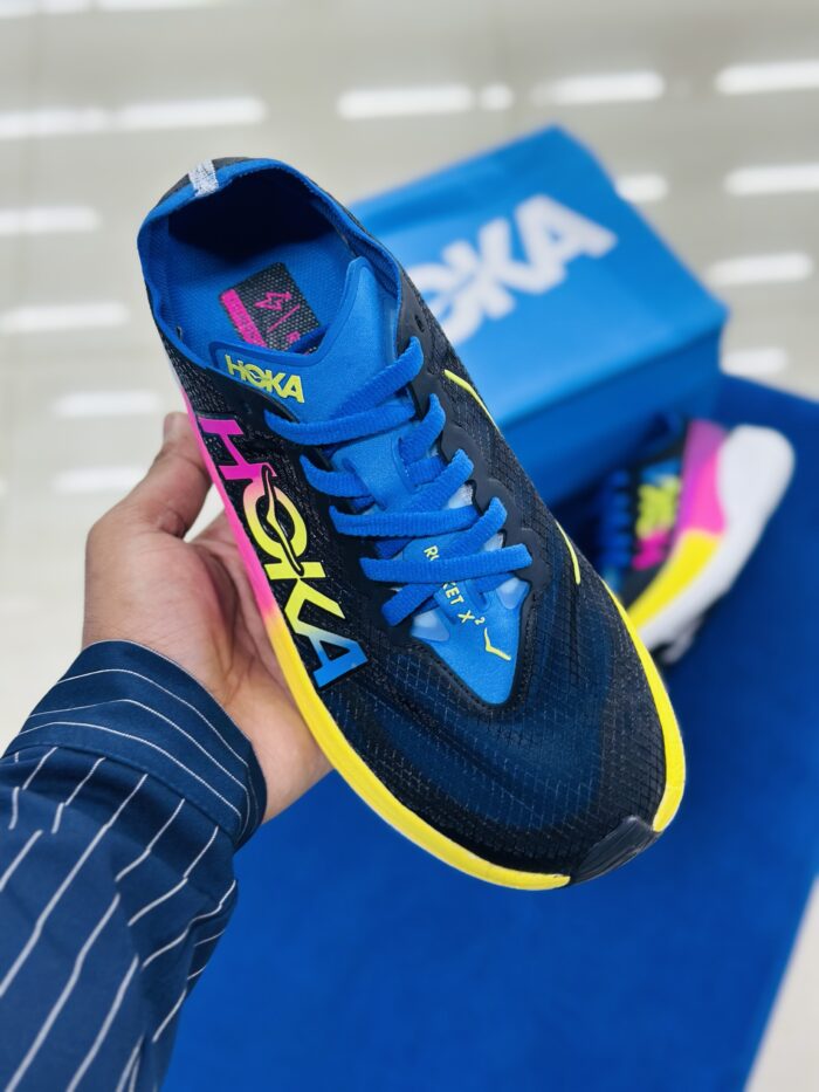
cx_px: 410
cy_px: 546
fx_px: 1514
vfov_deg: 39.7
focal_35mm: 48
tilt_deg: -56.6
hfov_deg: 30.3
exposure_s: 1/100
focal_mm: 6.86
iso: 100
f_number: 1.78
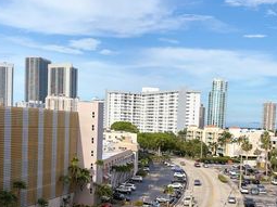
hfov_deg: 37.5
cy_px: 154
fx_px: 408
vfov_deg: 28.1
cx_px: 153
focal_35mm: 51
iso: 50
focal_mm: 5.96
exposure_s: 1/3279
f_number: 1.6
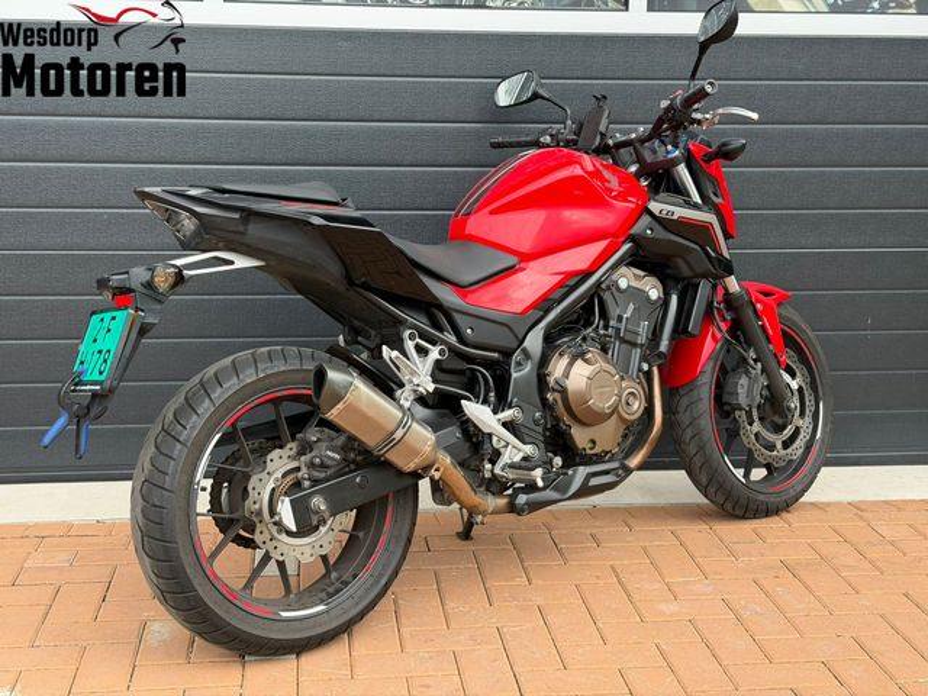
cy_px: 348
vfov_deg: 30.3
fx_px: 1287
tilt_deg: -10.0
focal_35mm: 48
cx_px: 464
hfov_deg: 39.7
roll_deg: +0.3
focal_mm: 6.76
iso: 64
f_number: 1.78
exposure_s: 1/987
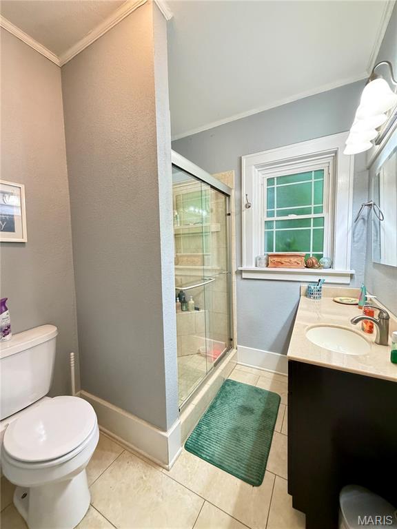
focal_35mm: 14
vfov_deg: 102.1
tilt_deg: -3.9
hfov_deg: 85.7
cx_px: 198
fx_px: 214
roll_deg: +0.9
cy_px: 264
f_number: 2.2
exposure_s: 1/60
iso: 640
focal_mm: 2.22
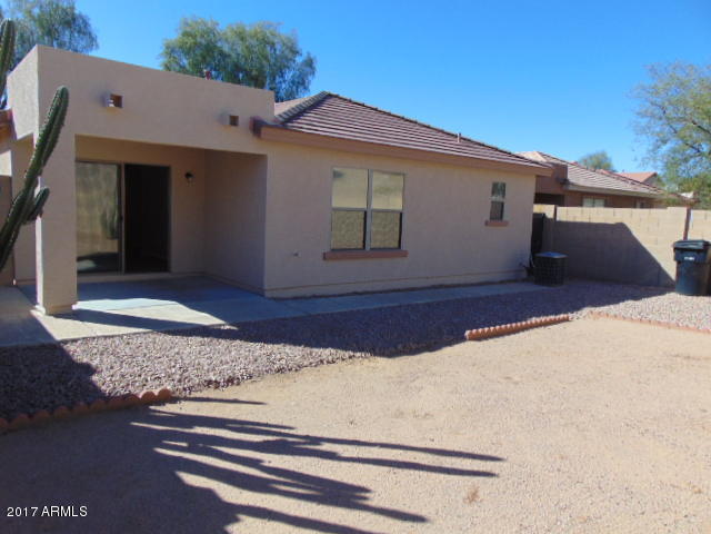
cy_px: 267
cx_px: 356
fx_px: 513
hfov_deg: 69.4
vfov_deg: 54.9
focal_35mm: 25
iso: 80
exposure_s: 1/200
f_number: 7.7
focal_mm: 4.5
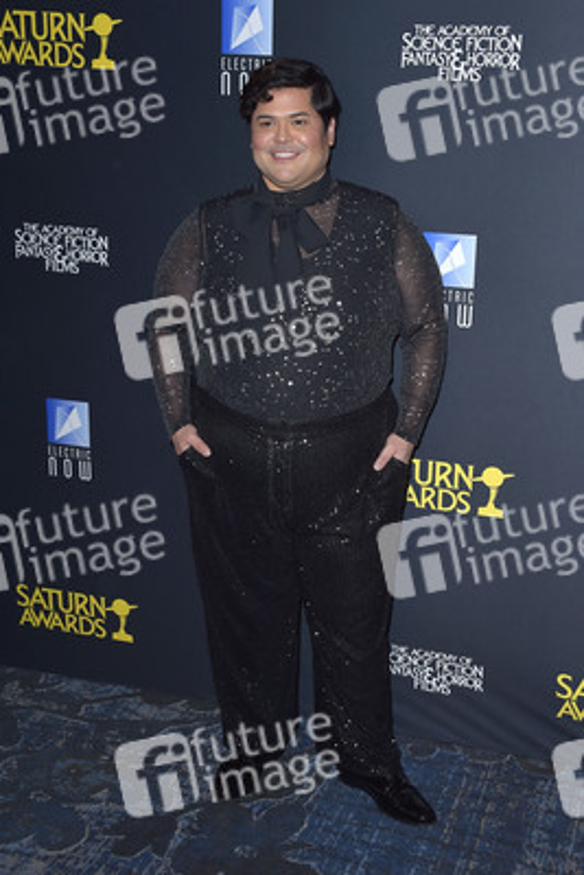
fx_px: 972
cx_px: 292
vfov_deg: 48.4
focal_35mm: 40
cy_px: 438
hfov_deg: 33.4
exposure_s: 1/250
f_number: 6.3
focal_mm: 40
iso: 320
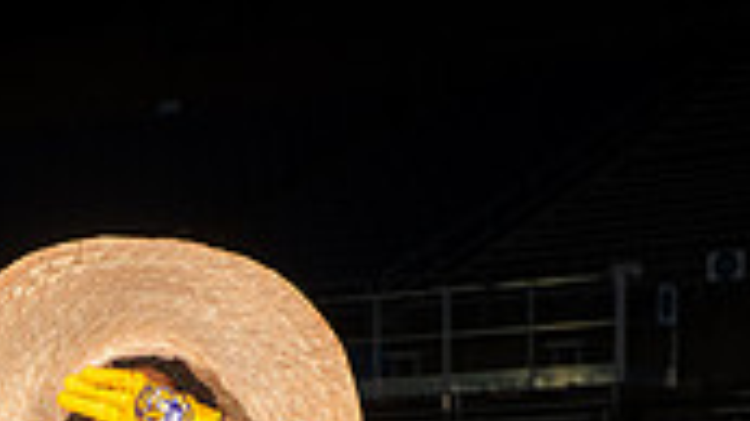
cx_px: 130
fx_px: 2822
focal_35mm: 142
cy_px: 933
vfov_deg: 8.0
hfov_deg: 15.0
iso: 800
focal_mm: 52
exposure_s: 1/320
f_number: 7.1
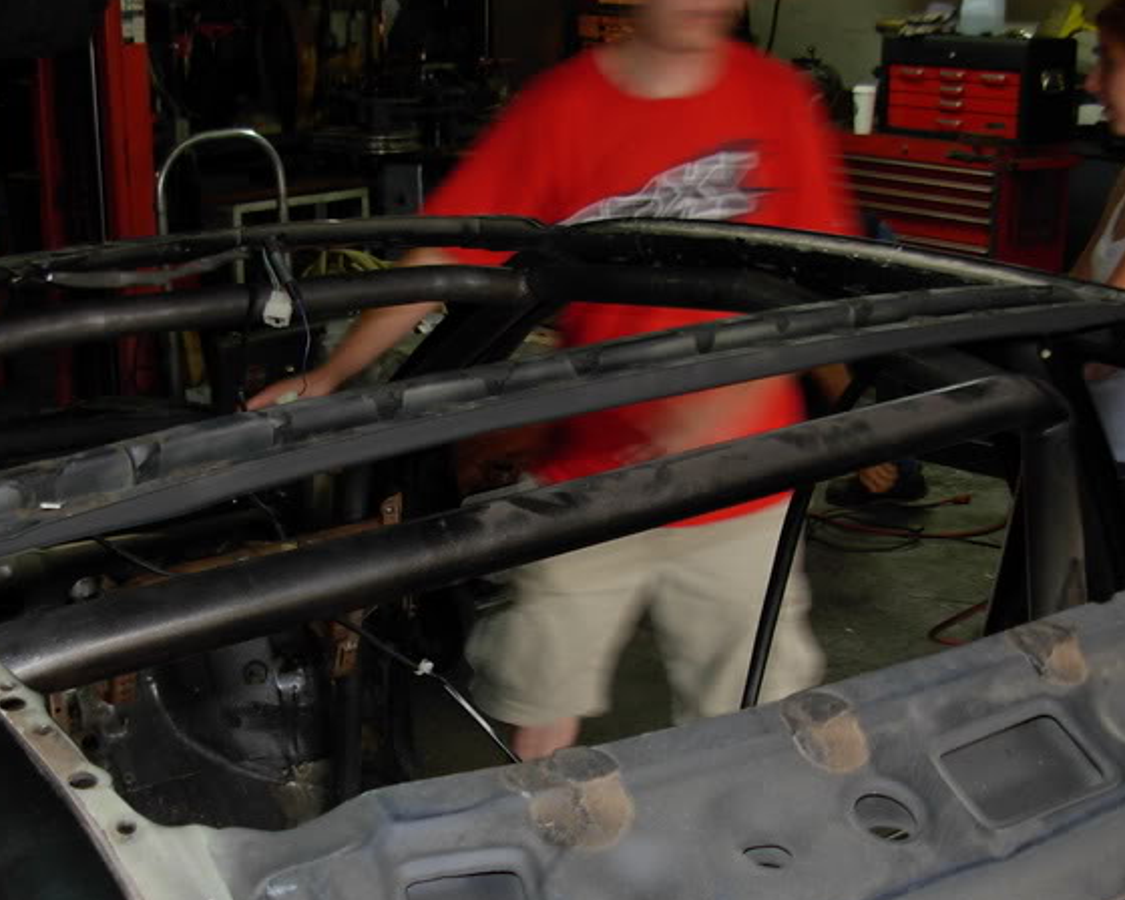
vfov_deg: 28.4
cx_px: 426
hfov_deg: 35.2
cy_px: 597
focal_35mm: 53
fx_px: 1765
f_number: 2.9
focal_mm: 6.3
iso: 79
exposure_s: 1/22.6
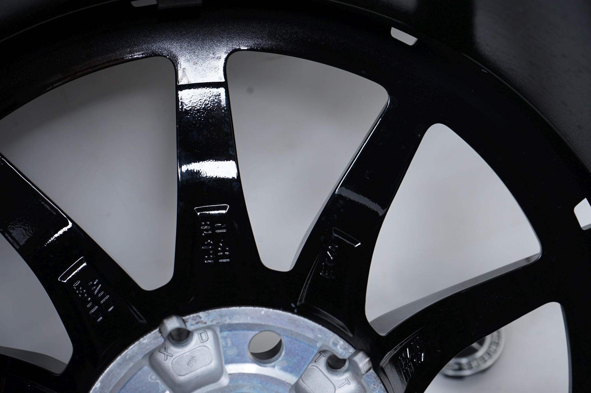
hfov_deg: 41.1
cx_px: 296
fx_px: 787
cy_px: 196
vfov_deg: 28.0
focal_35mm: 48
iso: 250
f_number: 7.1
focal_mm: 48
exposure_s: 1/125
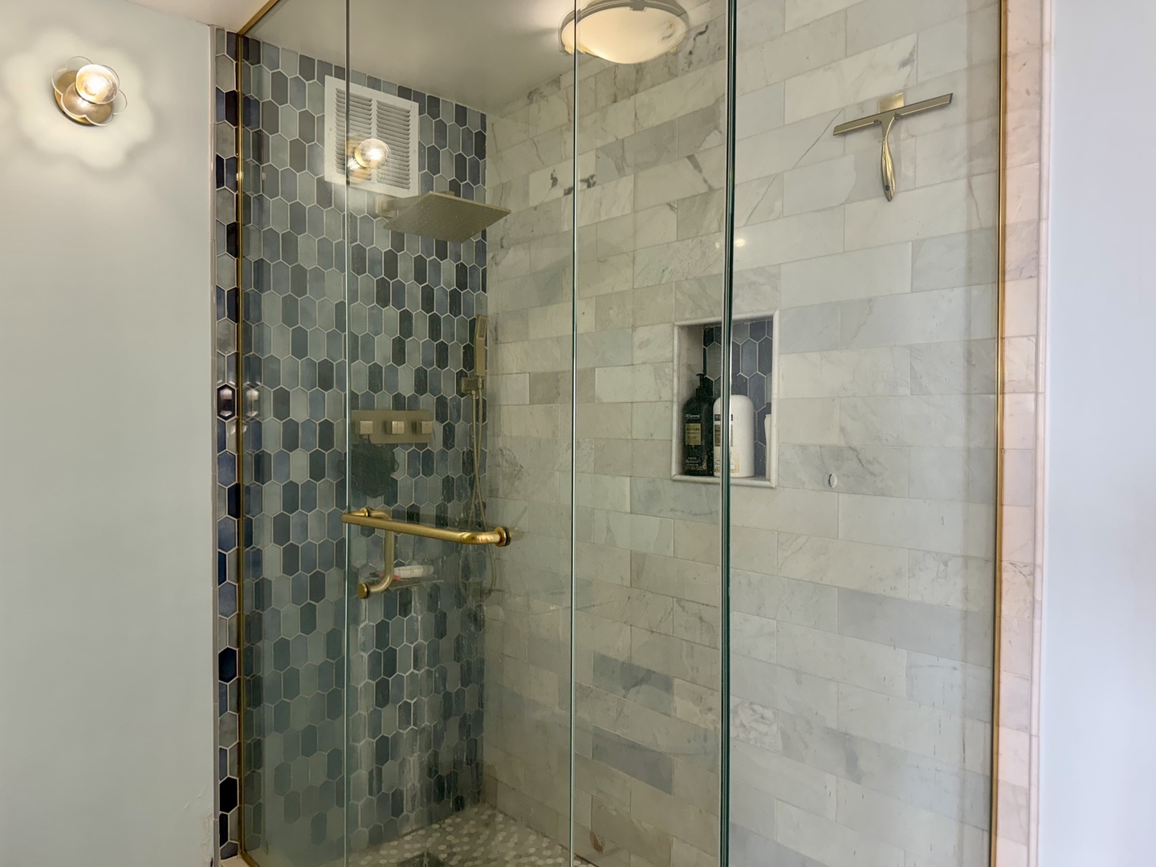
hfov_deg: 71.6
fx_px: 801
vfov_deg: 56.8
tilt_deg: -1.1
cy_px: 434
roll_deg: -0.8
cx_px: 578
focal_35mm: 24
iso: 125
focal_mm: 6.76
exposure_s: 1/120
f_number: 1.78
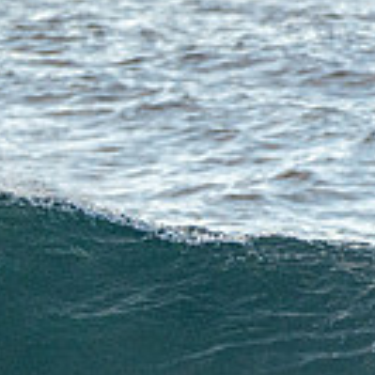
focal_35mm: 2678
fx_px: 32822
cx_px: -214
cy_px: 526
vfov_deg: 0.7
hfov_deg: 0.7
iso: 560
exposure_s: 1/1000
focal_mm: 480
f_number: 5.6
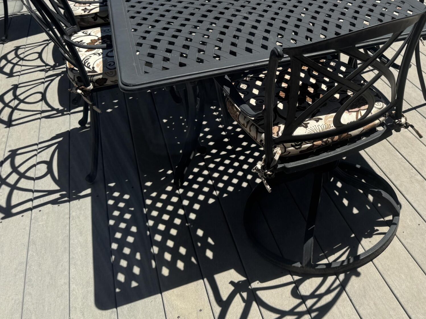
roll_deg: +1.9
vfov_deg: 34.6
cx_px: 341
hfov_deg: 43.6
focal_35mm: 41
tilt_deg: -29.5
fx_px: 505
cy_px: 93
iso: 80
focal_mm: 6.76
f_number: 1.78
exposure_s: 1/4310
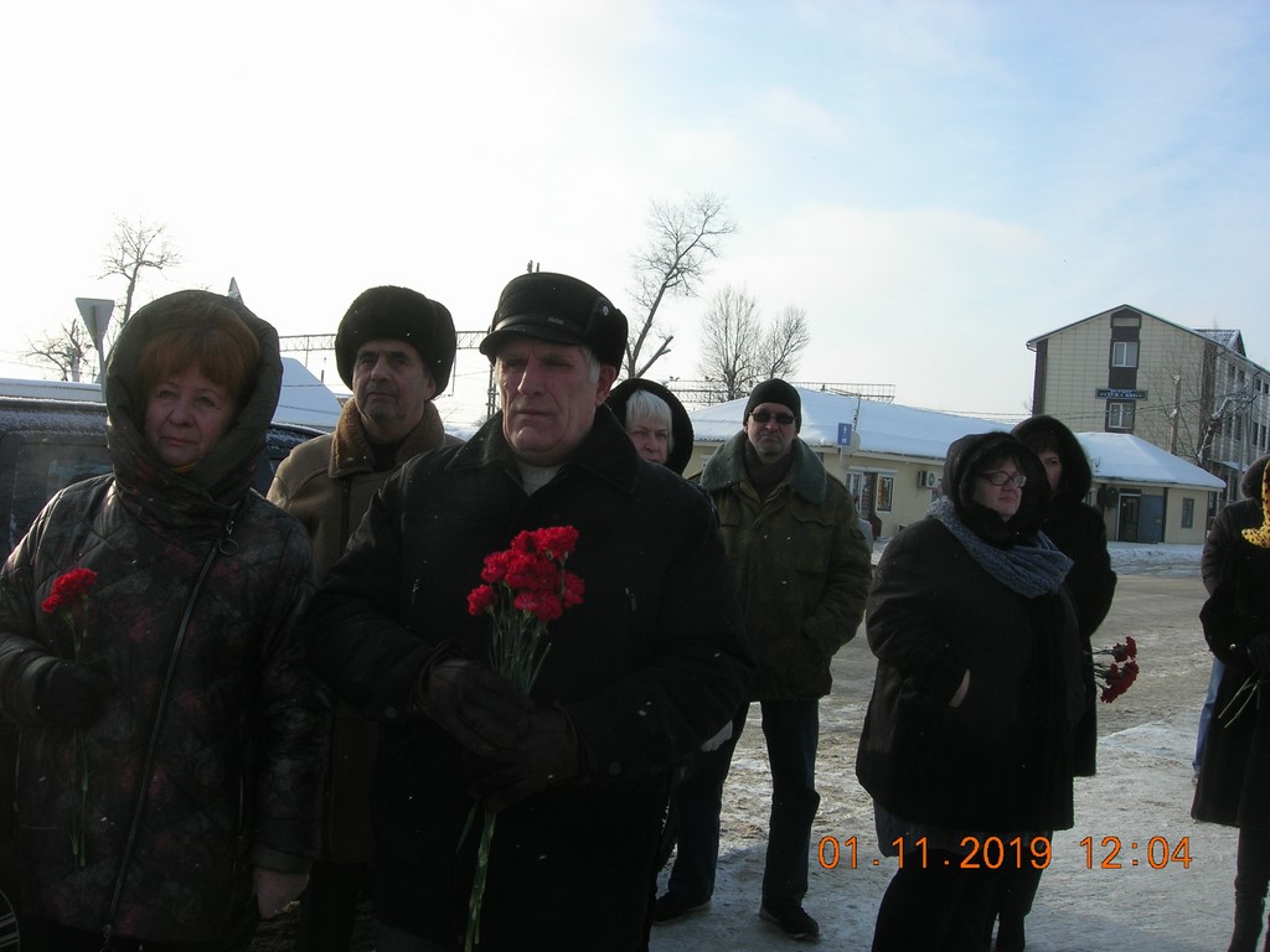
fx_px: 1394
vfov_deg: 37.7
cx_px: 635
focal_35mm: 38
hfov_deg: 49.0
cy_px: 476
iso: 64
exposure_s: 1/425
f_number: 4.8
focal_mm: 7.8
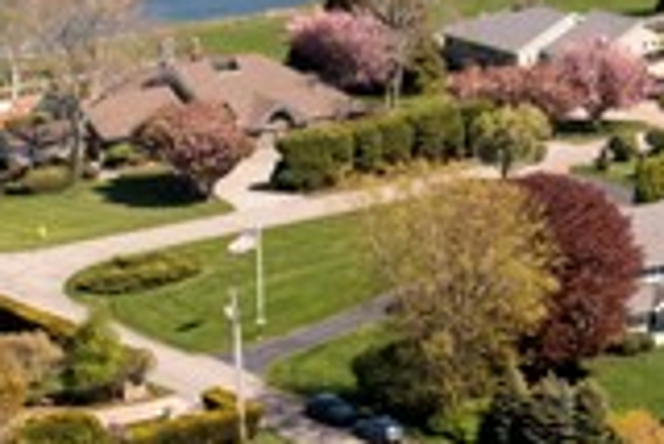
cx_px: 486
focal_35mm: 190
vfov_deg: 7.2
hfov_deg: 10.8
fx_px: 3508
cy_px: -23
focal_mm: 10.26
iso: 100
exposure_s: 1/50
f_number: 2.8
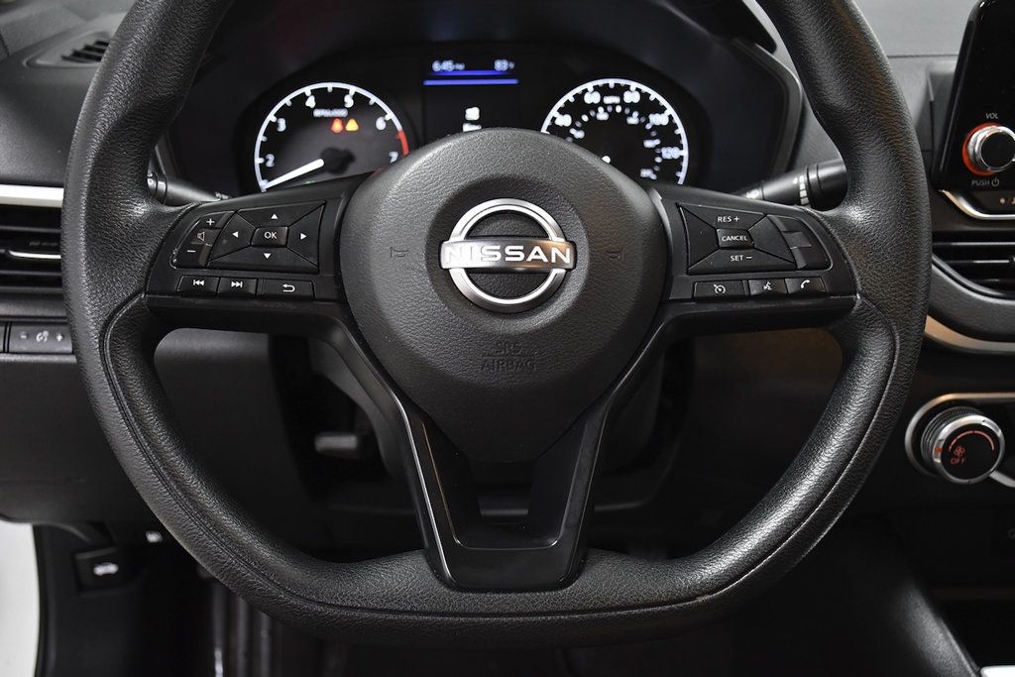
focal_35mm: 39
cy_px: 338
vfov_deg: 34.2
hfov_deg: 49.5
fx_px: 1100
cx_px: 508
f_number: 4.5
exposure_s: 1/160
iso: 2500
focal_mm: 26
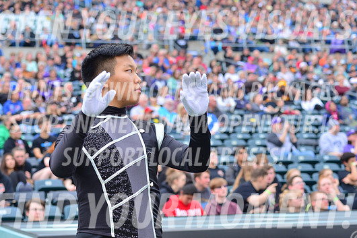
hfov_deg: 19.6
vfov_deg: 13.2
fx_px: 1031
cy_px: 121
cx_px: 173
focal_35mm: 104
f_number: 5.6
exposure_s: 1/320
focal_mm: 95
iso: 400
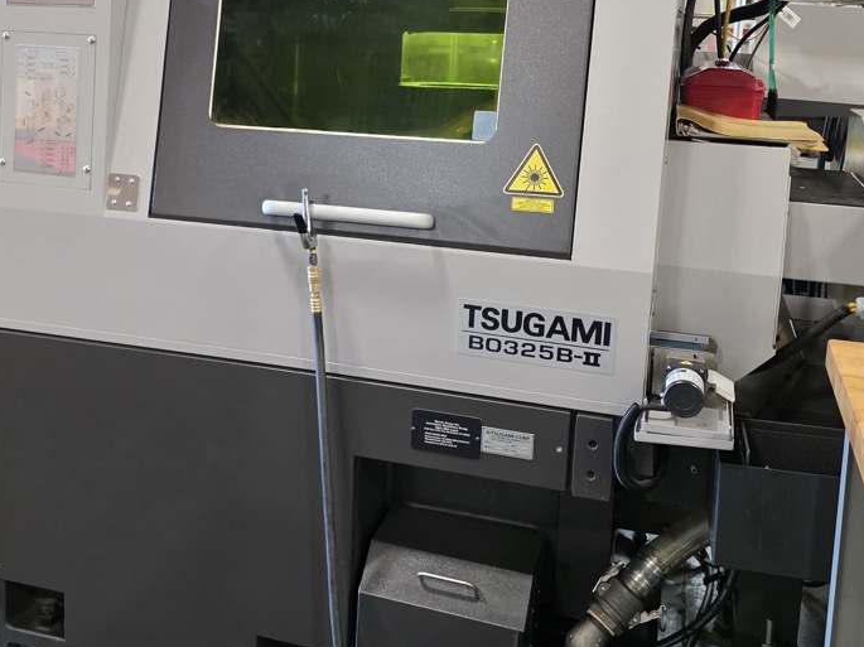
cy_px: 207
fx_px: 1073
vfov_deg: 33.2
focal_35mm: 43
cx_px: 318
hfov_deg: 43.5
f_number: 1.7
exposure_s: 1/120
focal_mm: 6.3
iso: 800
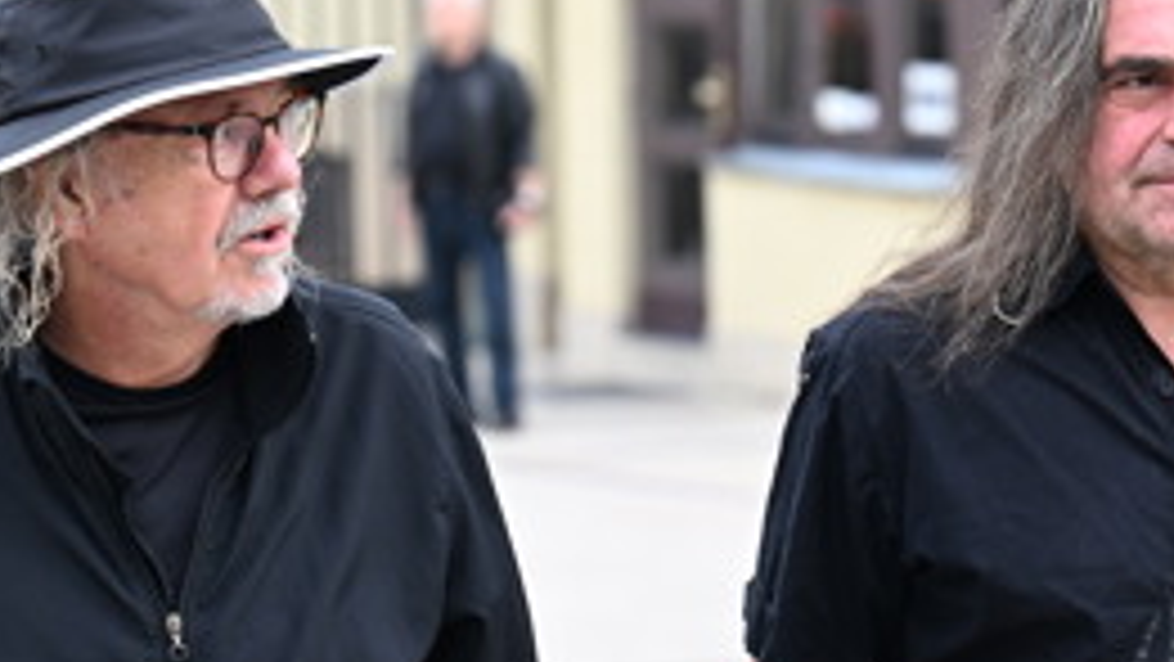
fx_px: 7941
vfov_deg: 4.8
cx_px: 364
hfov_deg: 8.4
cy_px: 576
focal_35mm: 255
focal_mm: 92
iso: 500
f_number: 4
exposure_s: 1/1000
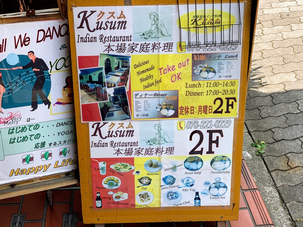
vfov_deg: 28.0
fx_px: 455
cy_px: 114
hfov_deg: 36.8
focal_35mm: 52
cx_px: 152
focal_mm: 6
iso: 16
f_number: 2.4
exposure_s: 1/291
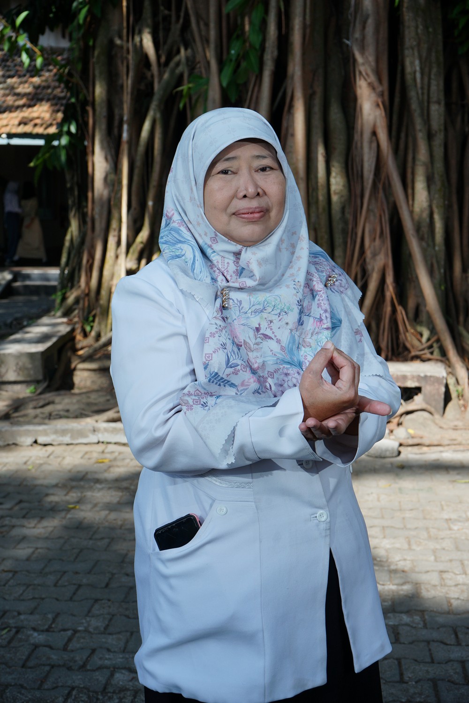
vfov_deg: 39.6
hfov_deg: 27.0
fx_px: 977
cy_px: 352
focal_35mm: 50
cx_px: 234
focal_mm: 50
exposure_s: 1/160
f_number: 8
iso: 125
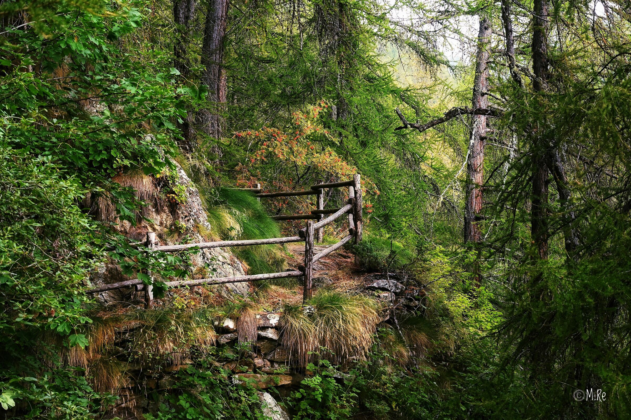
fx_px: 1226
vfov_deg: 19.4
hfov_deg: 28.9
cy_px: 210
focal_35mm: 70
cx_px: 316
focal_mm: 70
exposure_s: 1/80
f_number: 7.1
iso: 1100
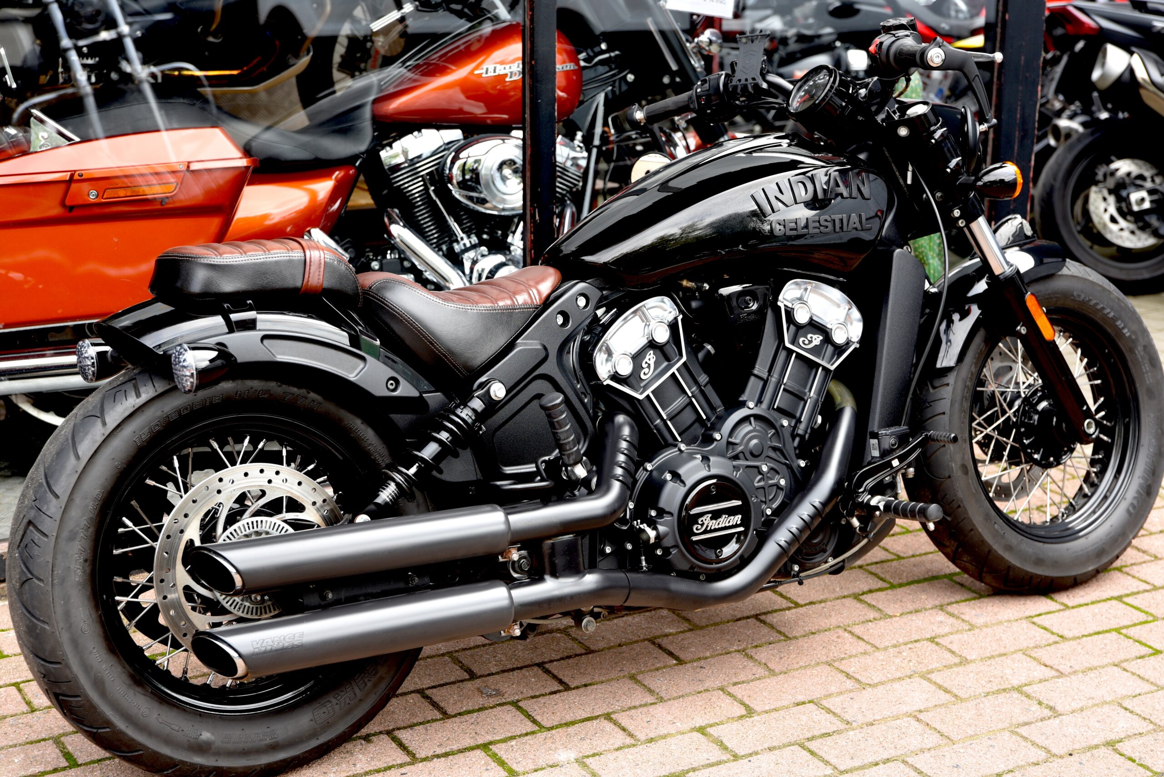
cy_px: 388
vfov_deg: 21.9
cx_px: 582
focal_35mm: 62
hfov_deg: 32.4
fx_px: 2005
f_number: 5
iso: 200
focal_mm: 62
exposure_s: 1/100
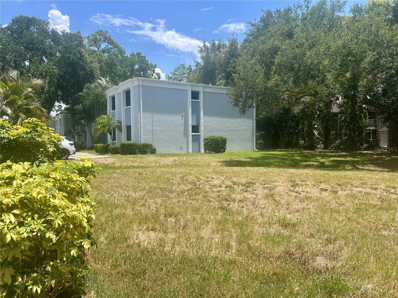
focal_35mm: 26
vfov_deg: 53.1
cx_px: 199
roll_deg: +1.3
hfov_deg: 67.3
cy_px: 149
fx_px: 299
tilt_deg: -1.7
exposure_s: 1/3077
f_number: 1.5
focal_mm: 5.7
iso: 50
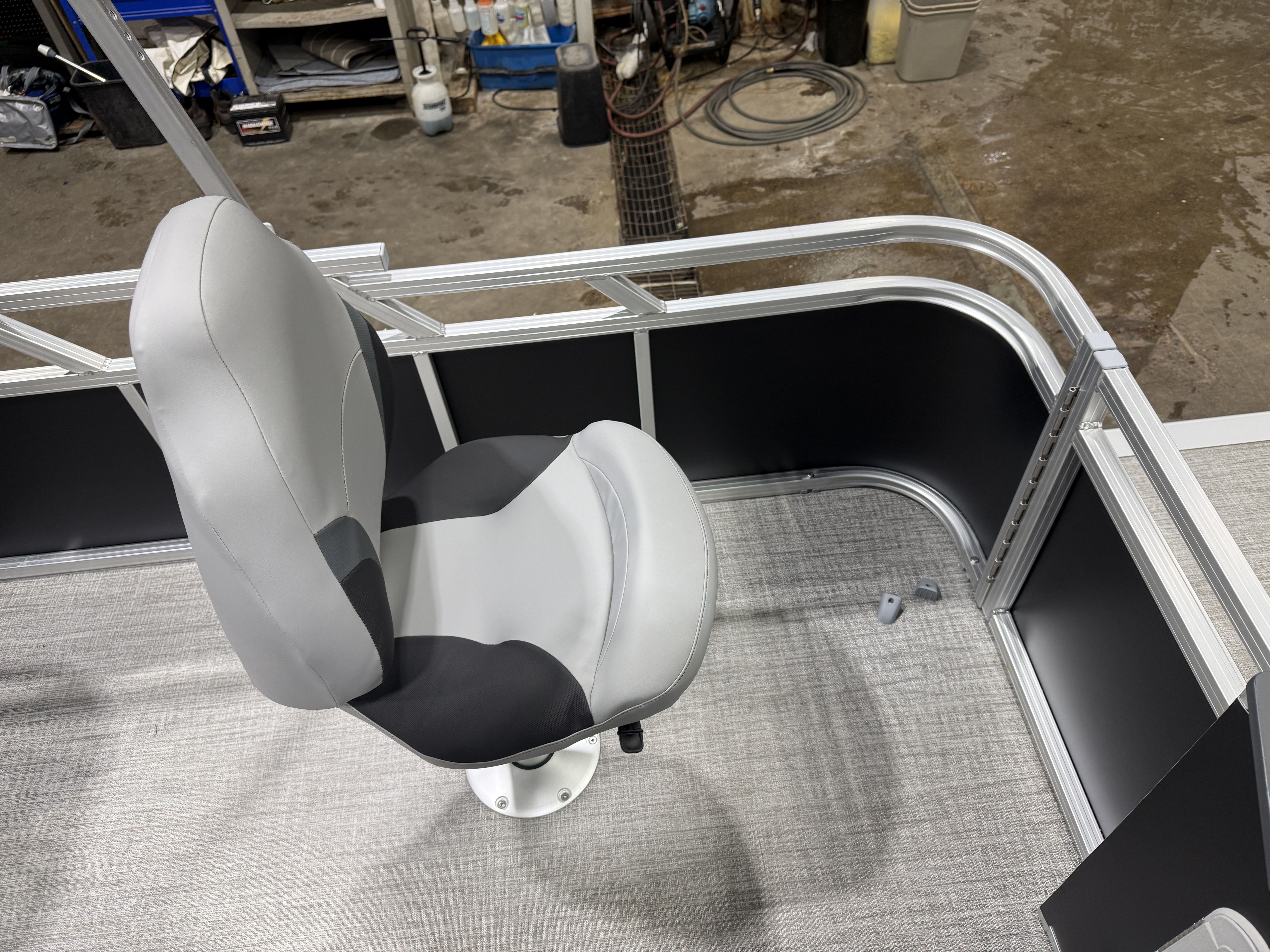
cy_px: 476
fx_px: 881
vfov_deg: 56.8
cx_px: 635
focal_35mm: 24
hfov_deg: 71.6
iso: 100
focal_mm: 6.76
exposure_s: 1/120
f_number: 1.78
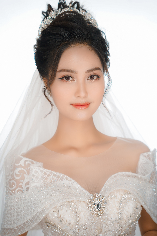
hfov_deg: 21.5
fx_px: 414
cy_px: 118
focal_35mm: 63
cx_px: 78
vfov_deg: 31.7
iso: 200
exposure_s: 1/125
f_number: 3.2
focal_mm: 63.3
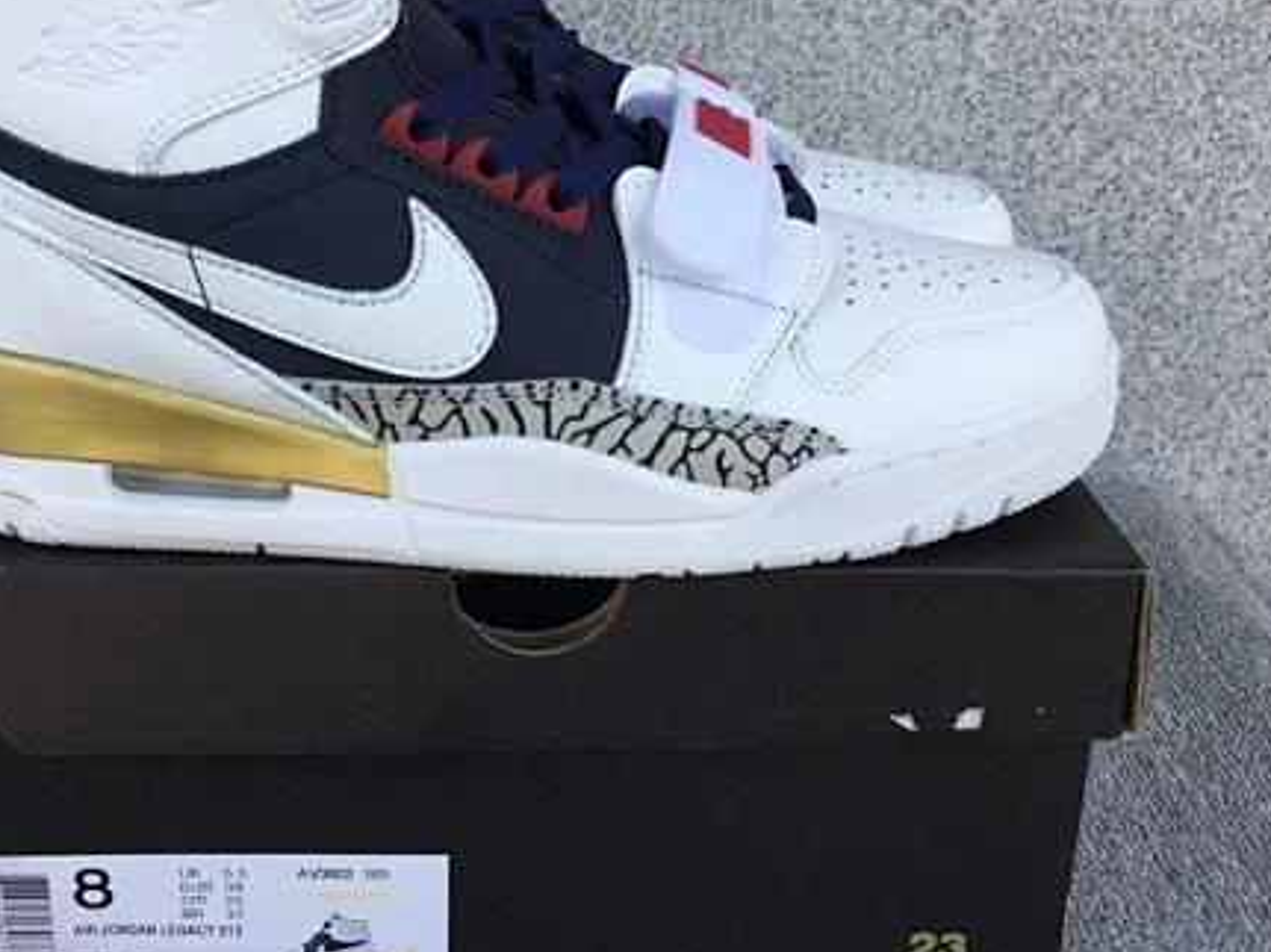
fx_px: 1689
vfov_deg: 31.4
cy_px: 401
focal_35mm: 46
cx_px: 513
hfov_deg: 41.1
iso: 25
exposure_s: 1/234
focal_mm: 3.3
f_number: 2.4
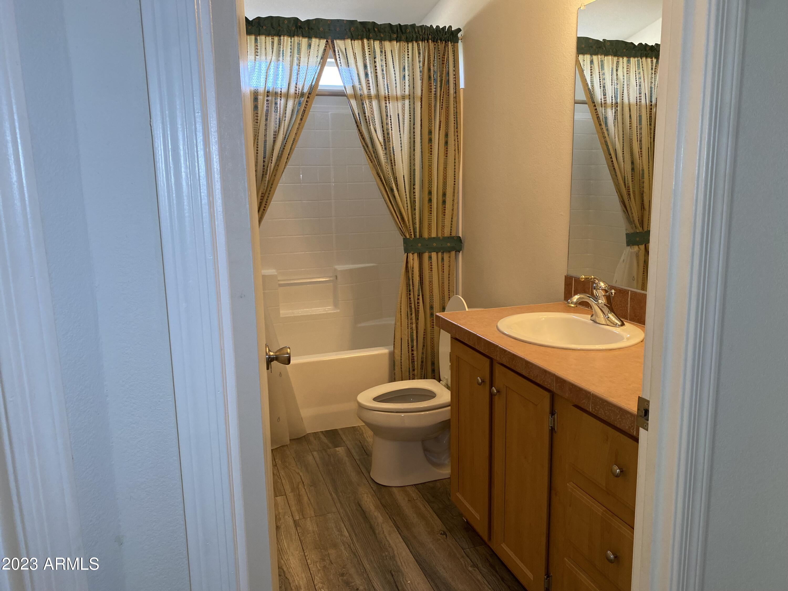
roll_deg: +1.0
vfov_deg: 53.1
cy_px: 296
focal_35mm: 26
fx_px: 592
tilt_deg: -10.0
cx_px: 394
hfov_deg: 67.3
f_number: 1.8
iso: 160
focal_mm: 4.25
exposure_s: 1/60
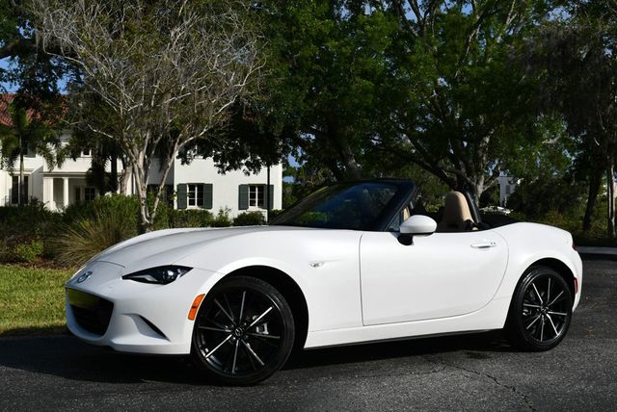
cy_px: 206
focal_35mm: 48
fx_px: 823
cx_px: 308
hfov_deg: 41.1
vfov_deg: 28.1
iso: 100
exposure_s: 1/400
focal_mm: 24
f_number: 10
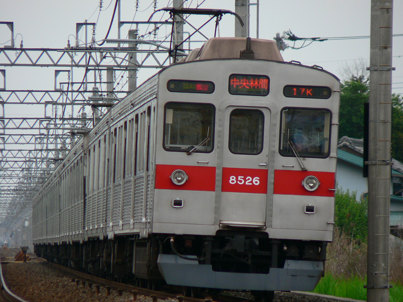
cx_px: 202
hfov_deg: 4.6
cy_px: 151
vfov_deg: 3.4
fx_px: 5029
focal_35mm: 432
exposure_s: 1/400
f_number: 3.3
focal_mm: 72
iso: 80
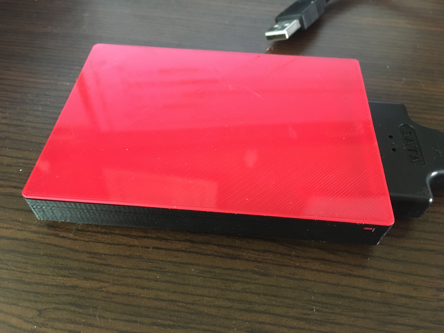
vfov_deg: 48.2
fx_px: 372
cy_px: 166
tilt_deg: -51.5
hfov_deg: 61.7
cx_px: 222
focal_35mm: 29
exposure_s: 1/15
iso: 400
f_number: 2.2
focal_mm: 4.15
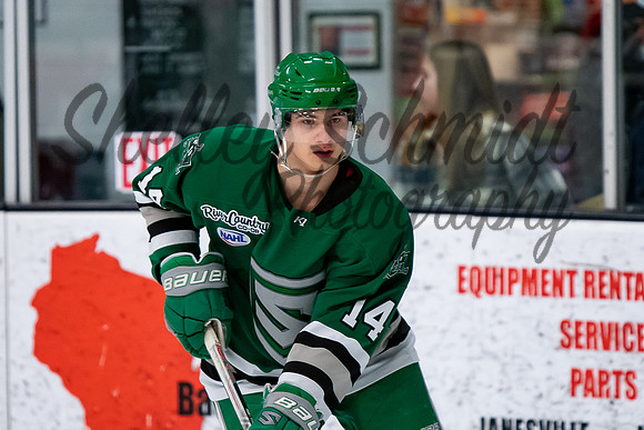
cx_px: 323
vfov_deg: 2.6
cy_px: 151
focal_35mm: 526
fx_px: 9403
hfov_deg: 3.9
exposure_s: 1/800
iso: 1600
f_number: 2.8
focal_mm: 200
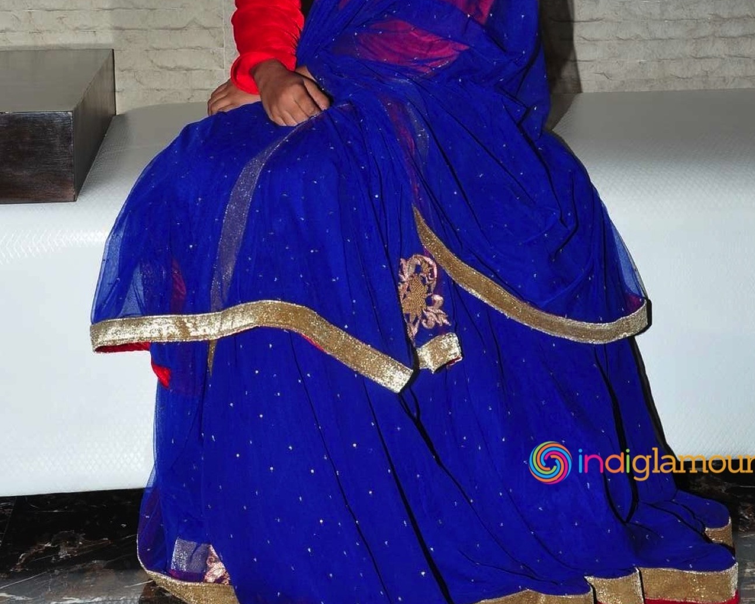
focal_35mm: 64
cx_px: 380
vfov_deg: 23.5
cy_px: 116
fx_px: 1430
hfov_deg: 29.6
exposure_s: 1/125
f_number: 13
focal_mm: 30
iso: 400
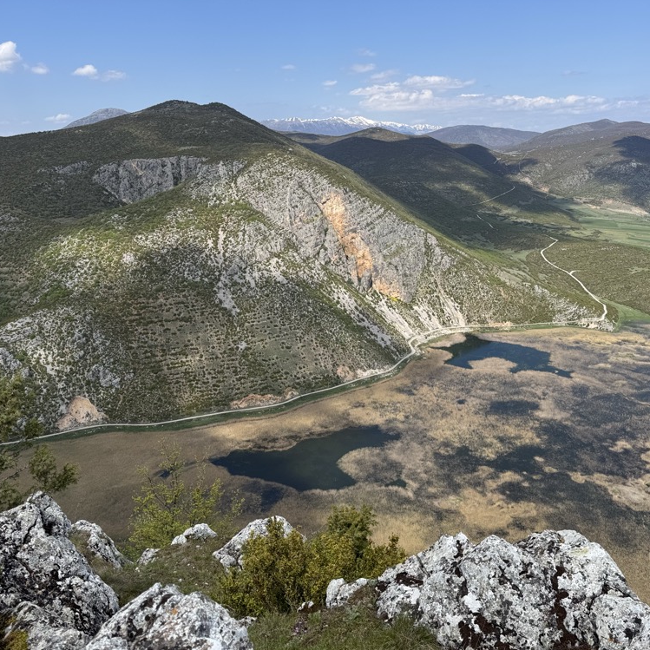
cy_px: 331
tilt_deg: -16.3
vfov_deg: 55.6
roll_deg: -0.1
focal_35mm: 29
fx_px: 616
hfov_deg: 55.6
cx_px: 331
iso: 80
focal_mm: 6.76
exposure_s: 1/4608
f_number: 1.78
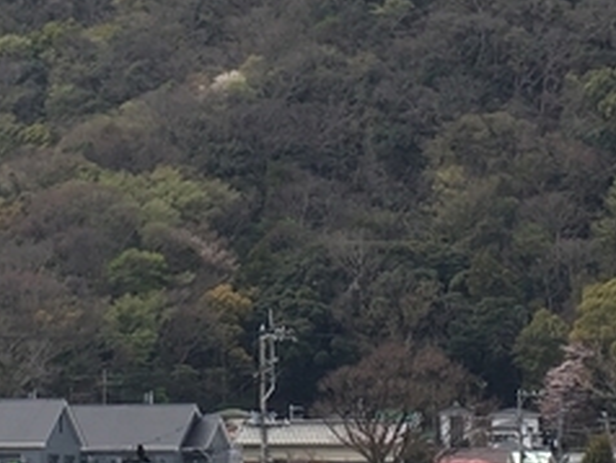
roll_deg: +0.3
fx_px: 2601
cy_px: -16
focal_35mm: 146
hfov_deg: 13.4
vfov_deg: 10.1
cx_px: 72
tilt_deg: +11.4
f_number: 2.2
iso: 25
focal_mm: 4.15
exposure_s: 1/591
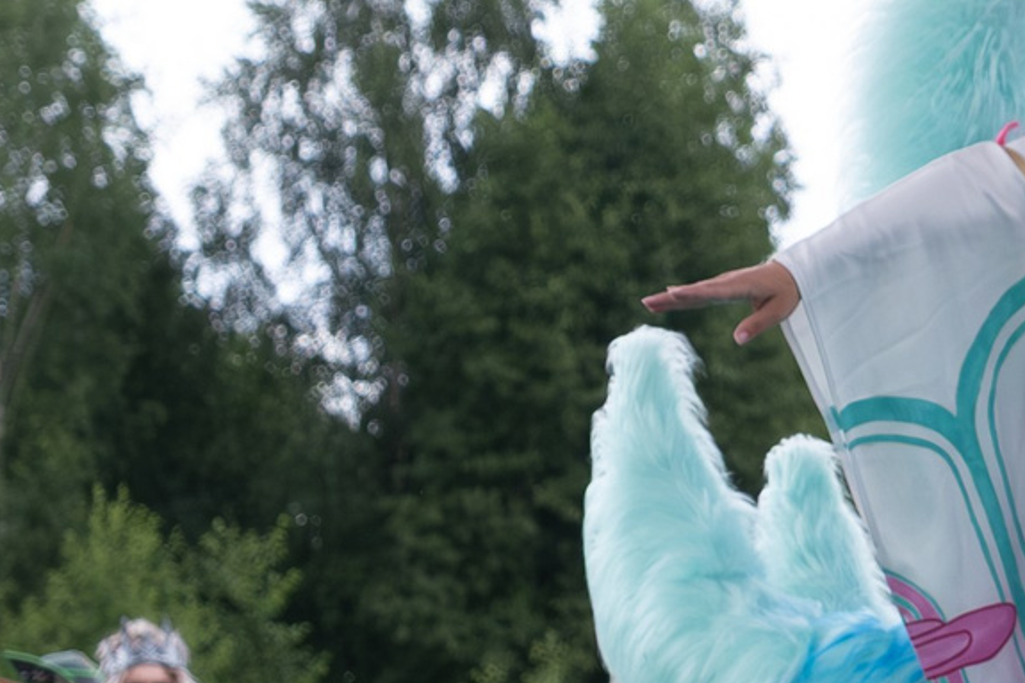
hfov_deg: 8.5
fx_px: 6717
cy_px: 295
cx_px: 1558
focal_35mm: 236
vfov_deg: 5.8
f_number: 4
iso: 1000
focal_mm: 35.3
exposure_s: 1/1000
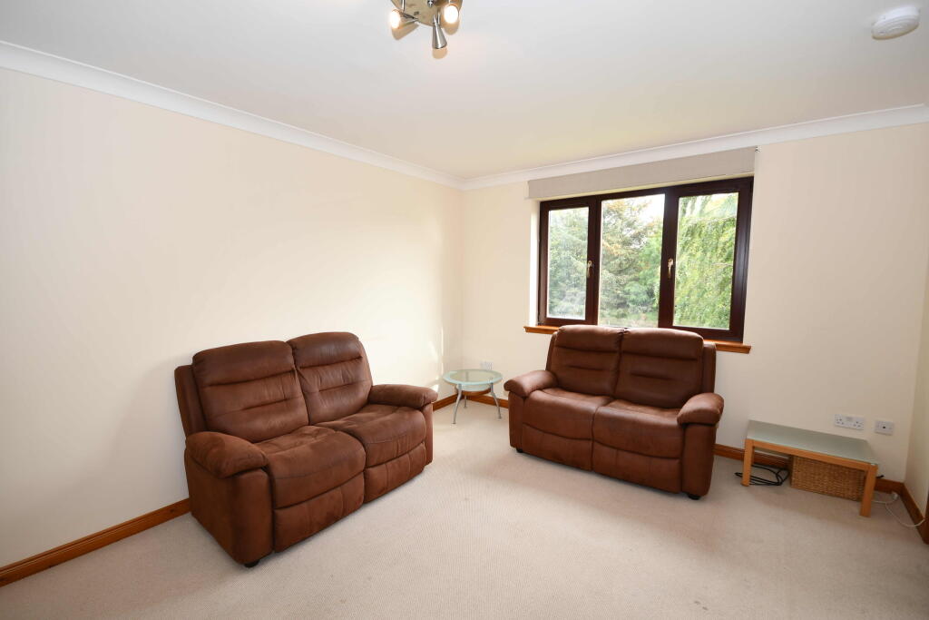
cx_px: 464
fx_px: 387
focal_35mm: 15
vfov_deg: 77.3
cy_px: 310
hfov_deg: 100.4
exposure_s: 1/60
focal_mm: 10
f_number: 4
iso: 200
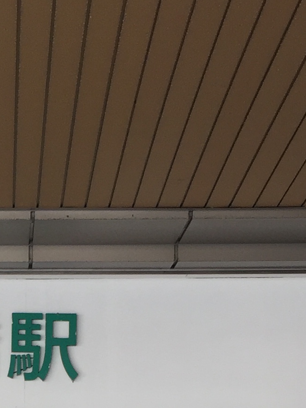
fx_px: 1273
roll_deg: -1.3
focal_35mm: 108
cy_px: 527
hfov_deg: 13.4
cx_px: -51
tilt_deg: +2.1
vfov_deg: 17.1
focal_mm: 4.15
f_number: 2.2
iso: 40
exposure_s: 1/60
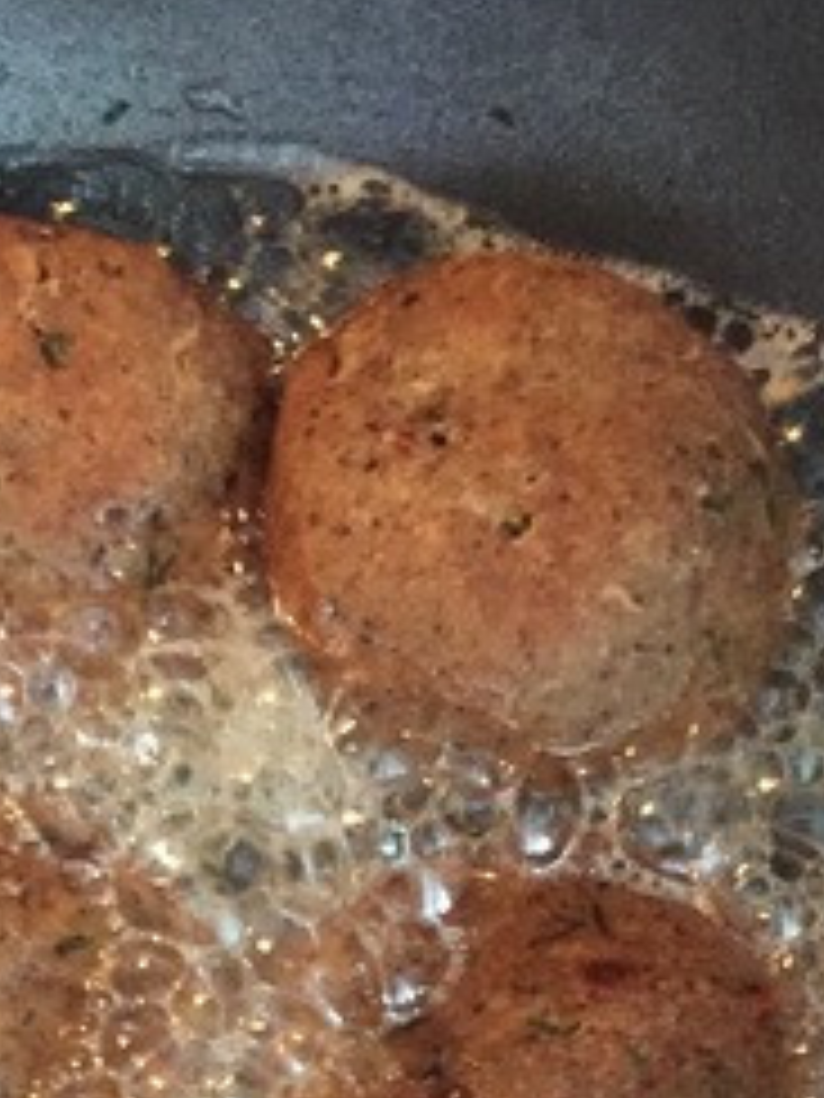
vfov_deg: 21.5
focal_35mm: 82
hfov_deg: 17.9
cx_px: 266
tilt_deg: -75.2
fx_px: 2603
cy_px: 1426
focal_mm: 4.15
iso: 400
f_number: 2.2
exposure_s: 1/17
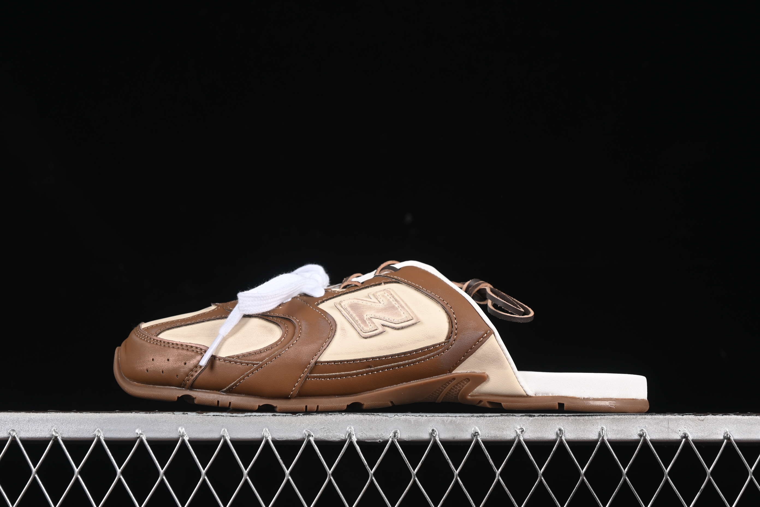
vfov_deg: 18.2
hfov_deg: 27.0
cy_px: 254
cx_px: 380
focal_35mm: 75
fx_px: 1583
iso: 160
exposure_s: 1/60
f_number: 6.3
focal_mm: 50
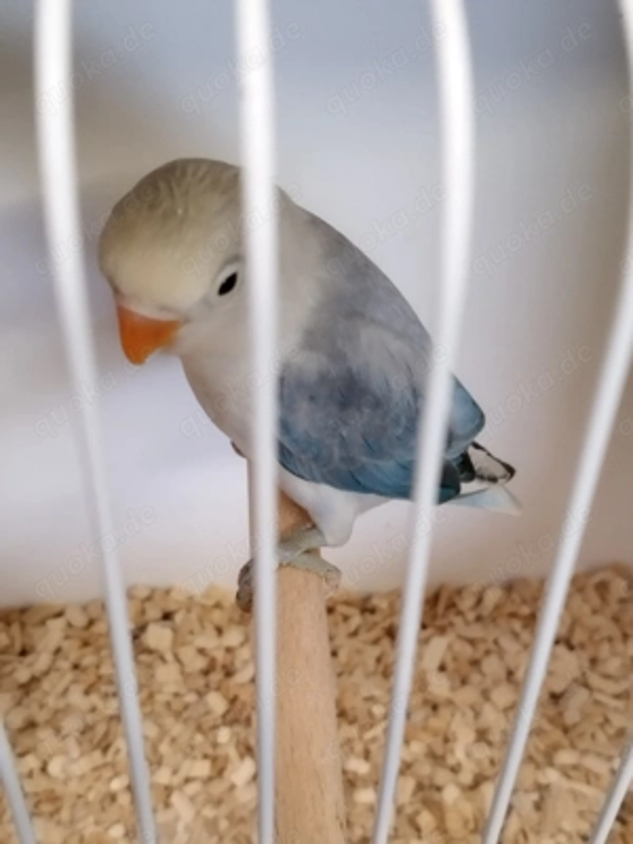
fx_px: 610
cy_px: 422
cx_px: 316
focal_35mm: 25
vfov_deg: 69.4
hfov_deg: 54.9
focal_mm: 5.95
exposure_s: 1/50
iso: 660
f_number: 1.89
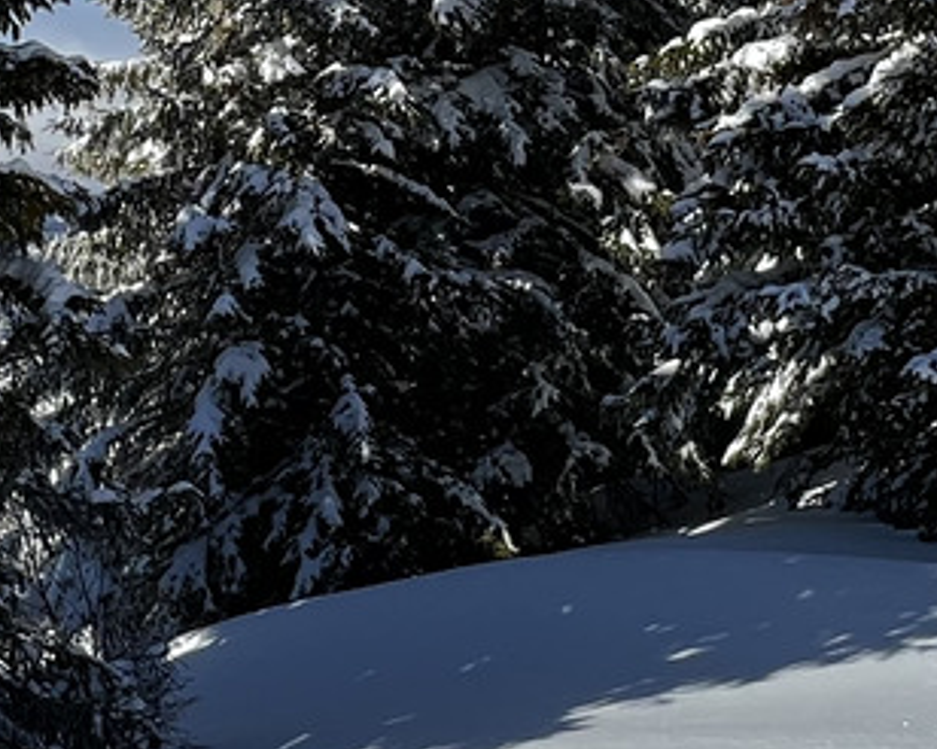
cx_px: 319
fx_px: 1829
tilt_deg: +8.1
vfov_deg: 21.5
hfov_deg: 28.6
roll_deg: -1.0
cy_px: -140
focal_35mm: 66
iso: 32
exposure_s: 1/1309
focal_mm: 1.57
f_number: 1.8
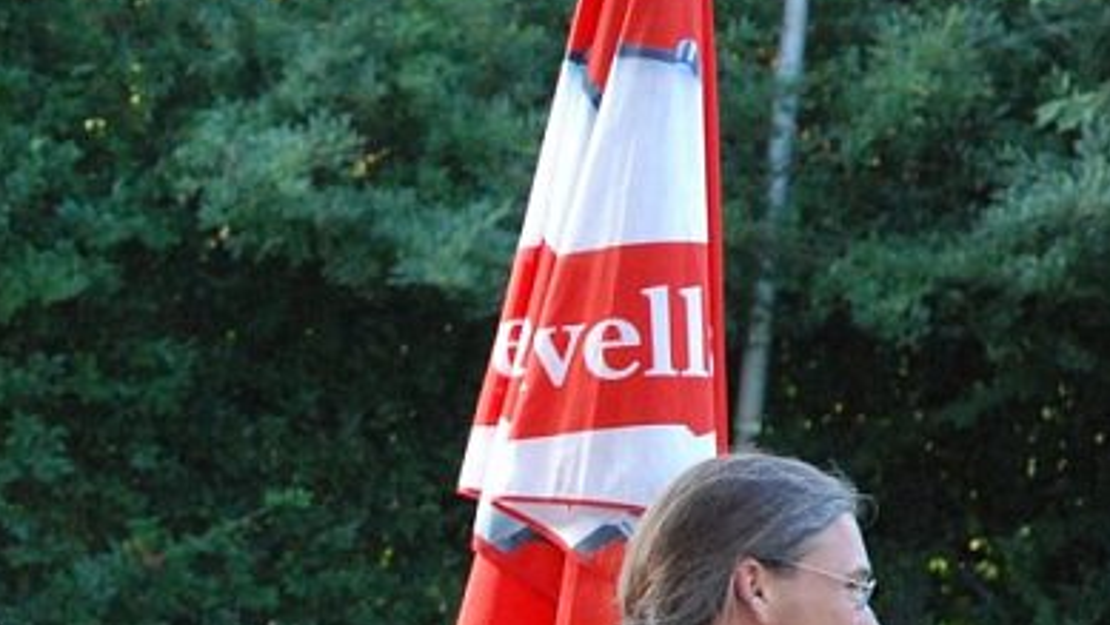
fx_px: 7448
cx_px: -111
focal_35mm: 253
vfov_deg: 4.8
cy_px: 631
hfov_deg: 8.5
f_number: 4.5
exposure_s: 1/200
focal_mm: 70
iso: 1600
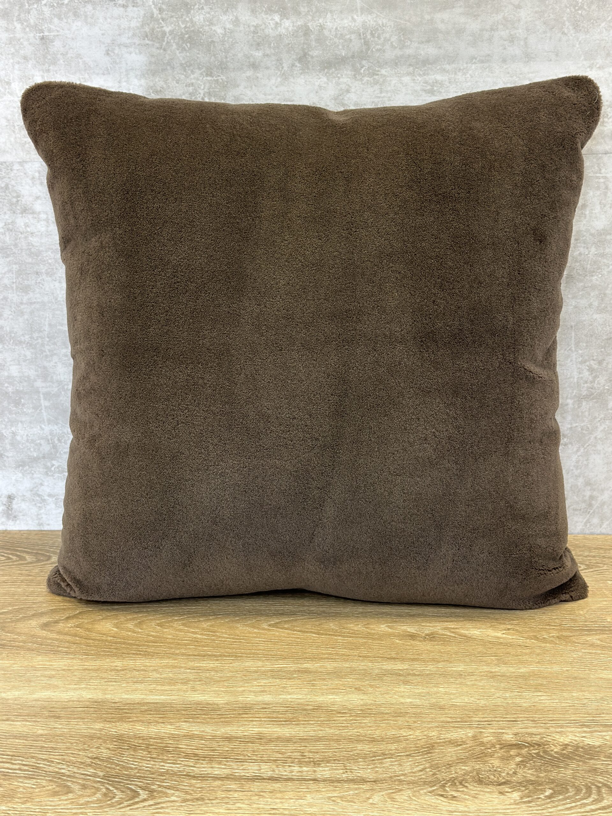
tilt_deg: -15.0
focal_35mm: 48
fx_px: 1131
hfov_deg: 30.3
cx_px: 306
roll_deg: +0.9
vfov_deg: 39.7
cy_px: 408
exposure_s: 1/60
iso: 100
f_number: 1.78
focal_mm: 6.86
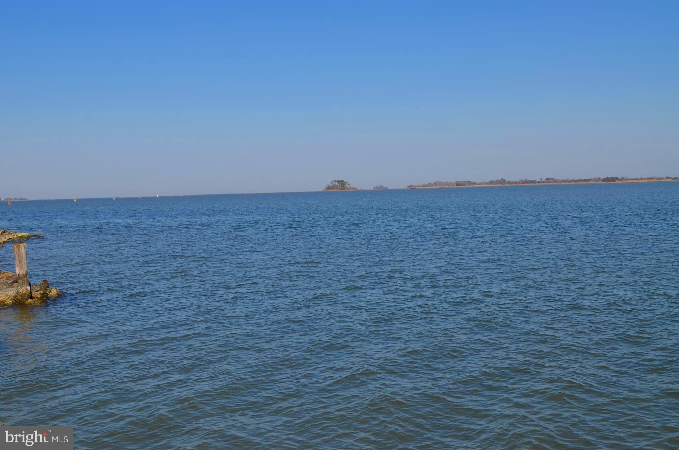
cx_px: 340
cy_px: 225
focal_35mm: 48
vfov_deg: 27.9
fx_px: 903
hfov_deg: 41.2
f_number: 9
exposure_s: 1/320
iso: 100
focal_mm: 32
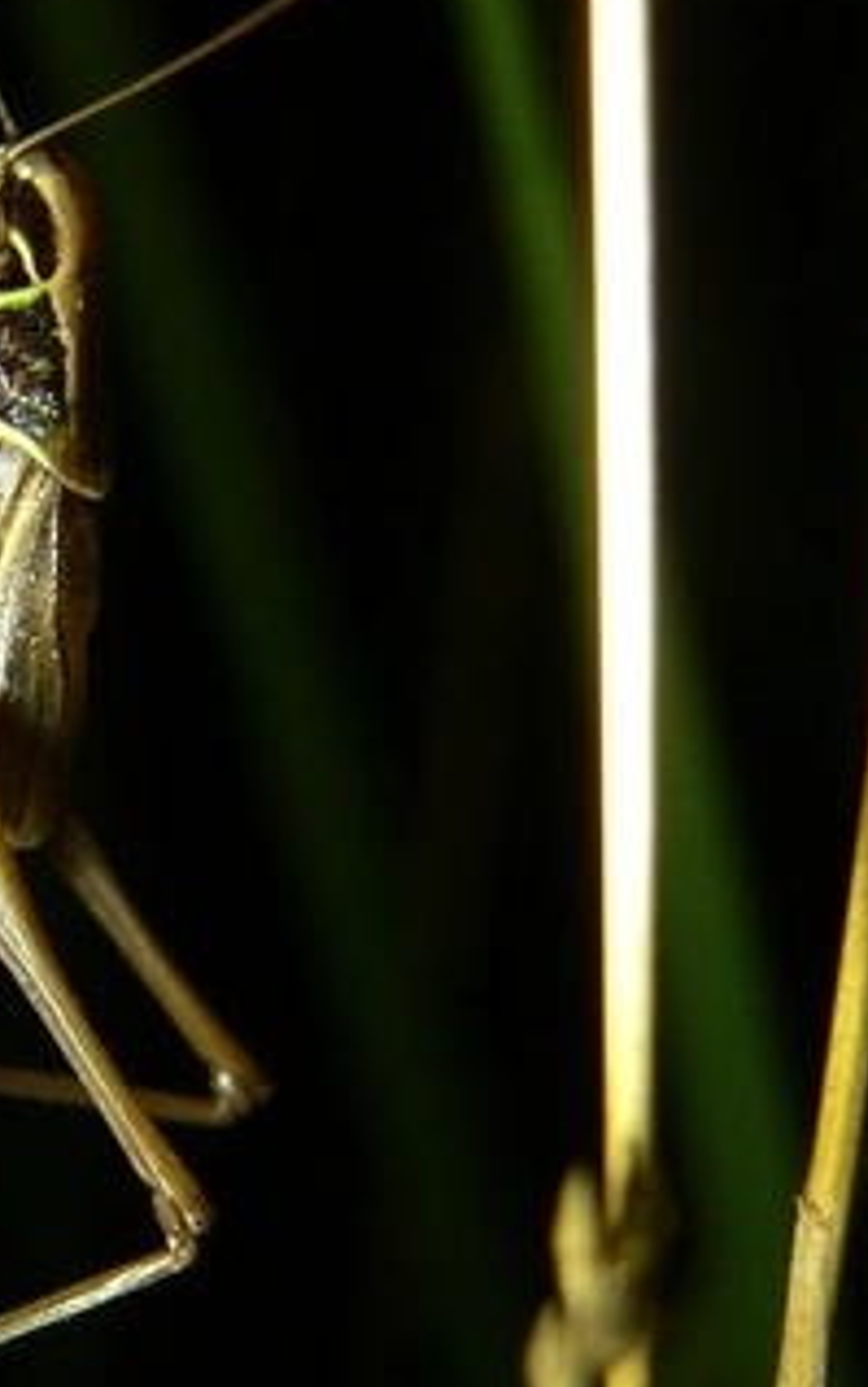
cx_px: -140
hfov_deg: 6.7
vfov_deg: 10.8
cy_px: 807
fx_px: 7336
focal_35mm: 194
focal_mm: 15.1
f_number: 4.6
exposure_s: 1/100
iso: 100
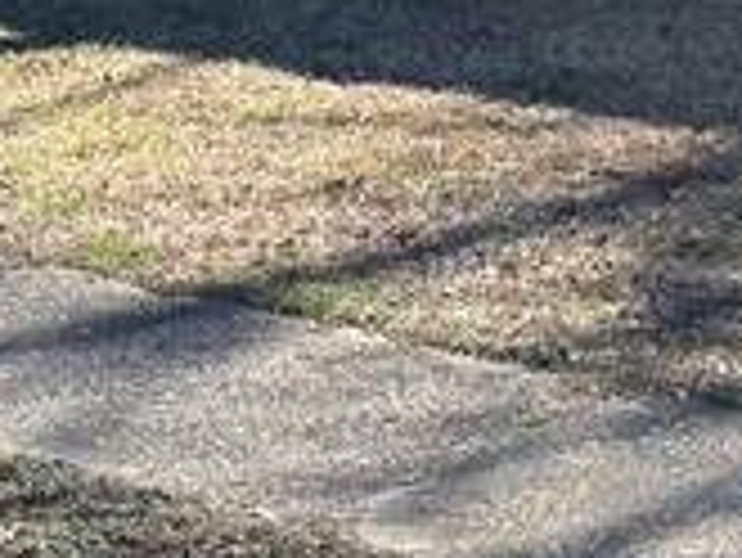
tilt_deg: -0.1
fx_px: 3454
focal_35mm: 161
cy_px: -544
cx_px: 522
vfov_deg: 8.7
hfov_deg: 12.2
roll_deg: -0.1
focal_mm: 5.96
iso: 50
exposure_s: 1/1152
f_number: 1.6
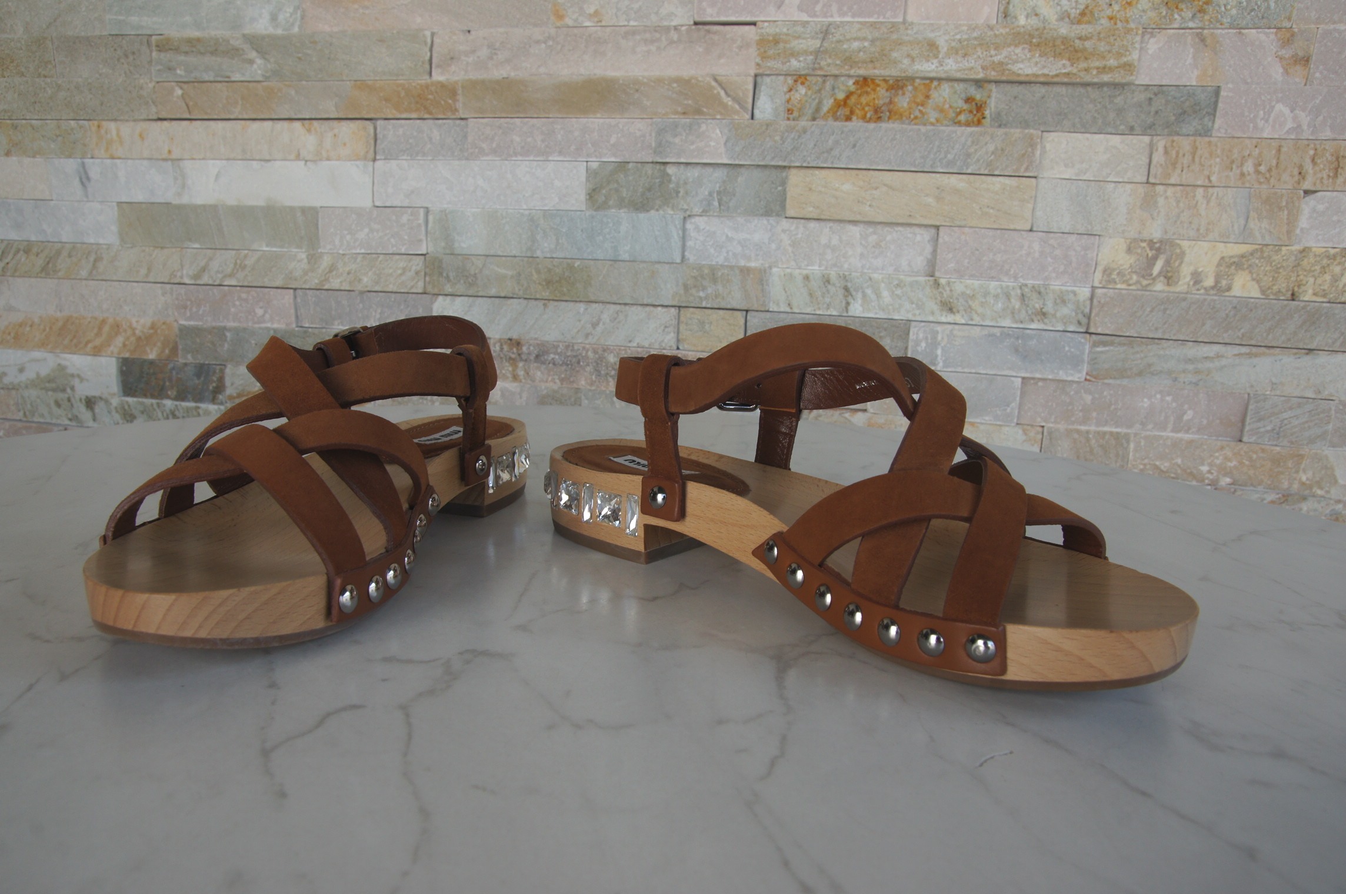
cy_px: 447
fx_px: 952
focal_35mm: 26
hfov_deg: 70.5
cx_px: 673
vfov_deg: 50.3
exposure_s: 1/80
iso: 200
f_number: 10
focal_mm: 17
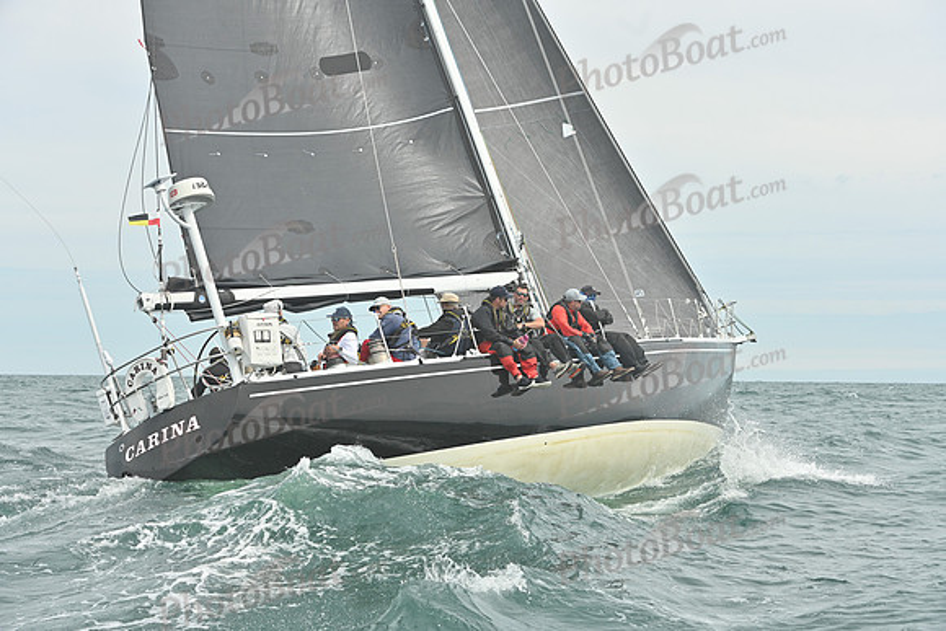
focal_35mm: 70
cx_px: 473
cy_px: 316
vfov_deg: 19.5
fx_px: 1840
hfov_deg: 28.8
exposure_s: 1/1250
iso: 320
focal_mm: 70
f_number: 7.1
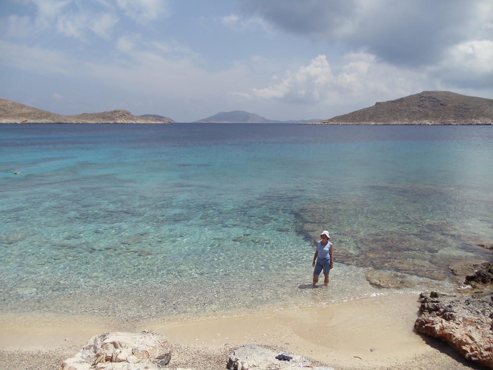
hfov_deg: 42.9
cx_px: 246
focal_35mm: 44
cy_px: 185
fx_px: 627
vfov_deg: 32.9
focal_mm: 6
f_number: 7.1
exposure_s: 1/500
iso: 100
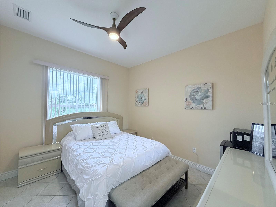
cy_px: 104
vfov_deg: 85.7
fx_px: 112
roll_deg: -1.2
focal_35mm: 14
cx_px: 138
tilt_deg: +1.5
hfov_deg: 102.1
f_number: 2.2
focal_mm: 2.22
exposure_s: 1/120
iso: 250
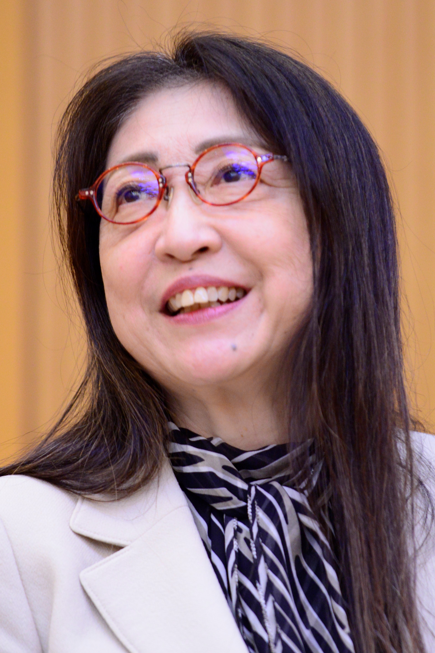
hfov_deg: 6.9
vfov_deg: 10.3
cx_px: 218
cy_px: 326
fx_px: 3622
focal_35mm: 200
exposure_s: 1/80
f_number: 4.5
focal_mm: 200
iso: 3200
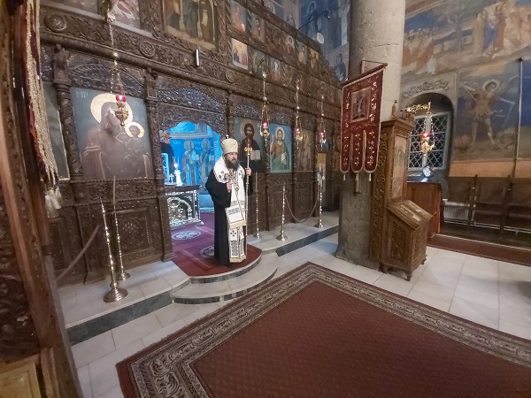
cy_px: 199
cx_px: 266
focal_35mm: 12
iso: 1000
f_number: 2.2
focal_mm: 1.42
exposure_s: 1/16
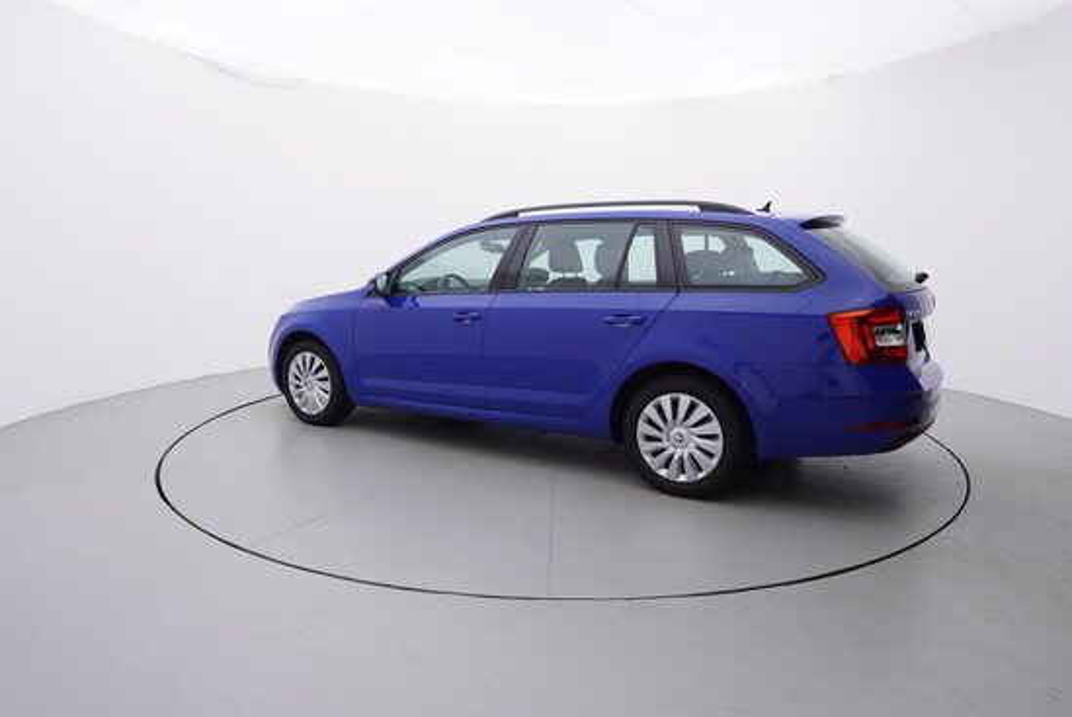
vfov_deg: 56.2
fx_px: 671
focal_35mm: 22
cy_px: 358
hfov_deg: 77.3
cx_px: 536
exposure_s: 1/80
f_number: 5
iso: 200
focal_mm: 15
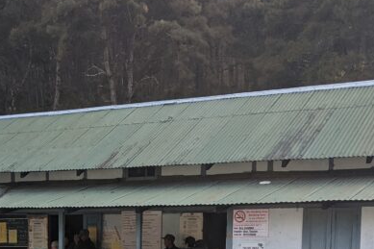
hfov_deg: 26.9
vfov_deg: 17.3
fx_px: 768
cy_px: 324
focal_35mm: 74
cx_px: 87
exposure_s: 1/935
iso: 41
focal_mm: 4.44
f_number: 1.8
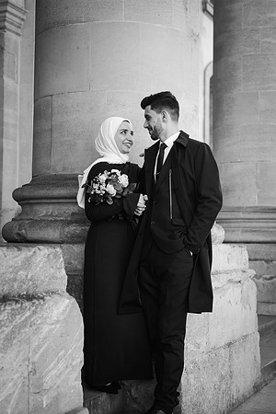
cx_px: 138
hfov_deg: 22.6
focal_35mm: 60
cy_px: 207
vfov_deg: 33.4
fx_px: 690
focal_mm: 40
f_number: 2.8
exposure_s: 1/640
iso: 200
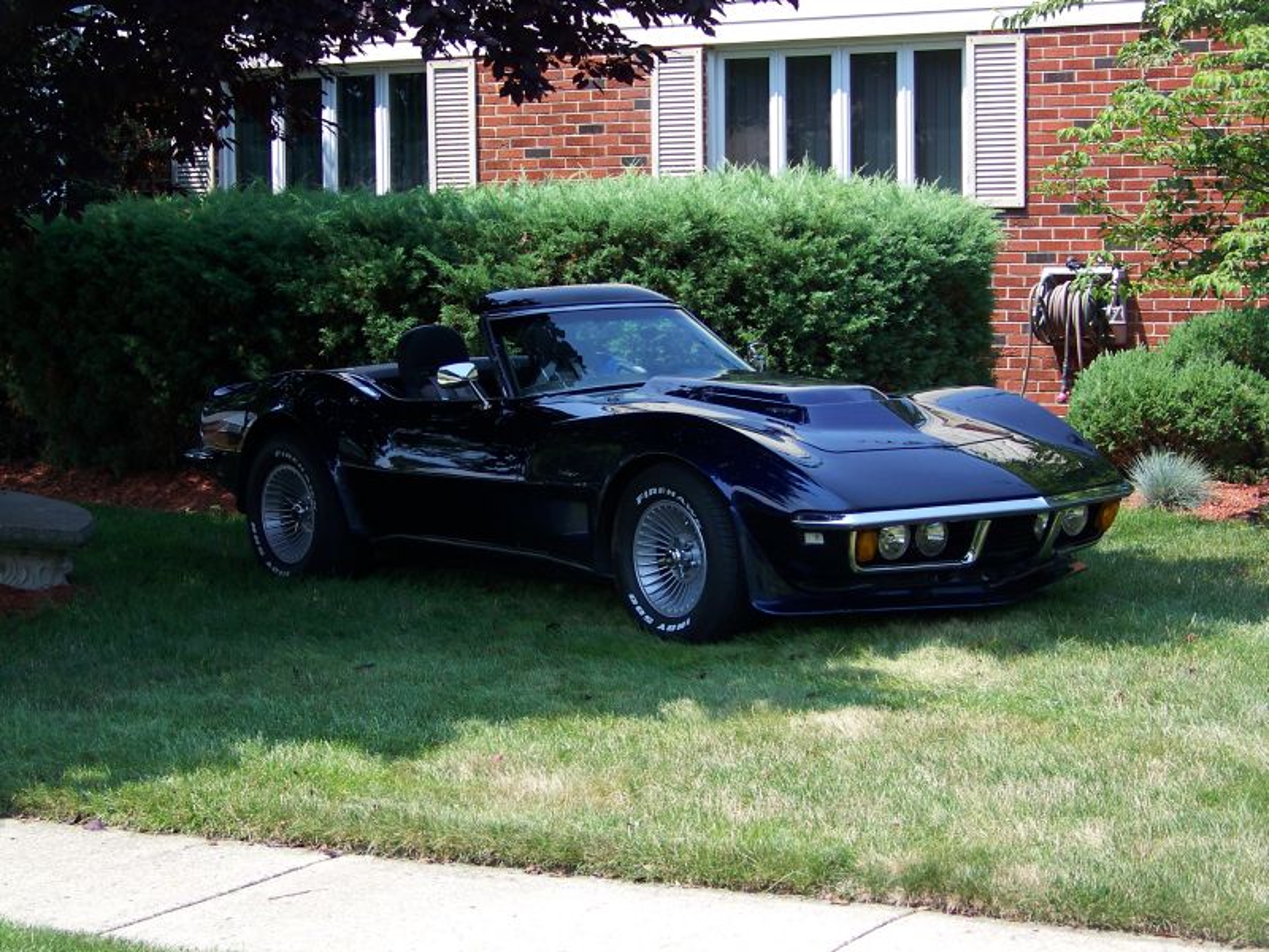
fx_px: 2859
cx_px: 634
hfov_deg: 25.0
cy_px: 476
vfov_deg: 18.9
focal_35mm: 78
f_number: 3.2
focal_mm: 13.2
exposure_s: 1/320
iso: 64
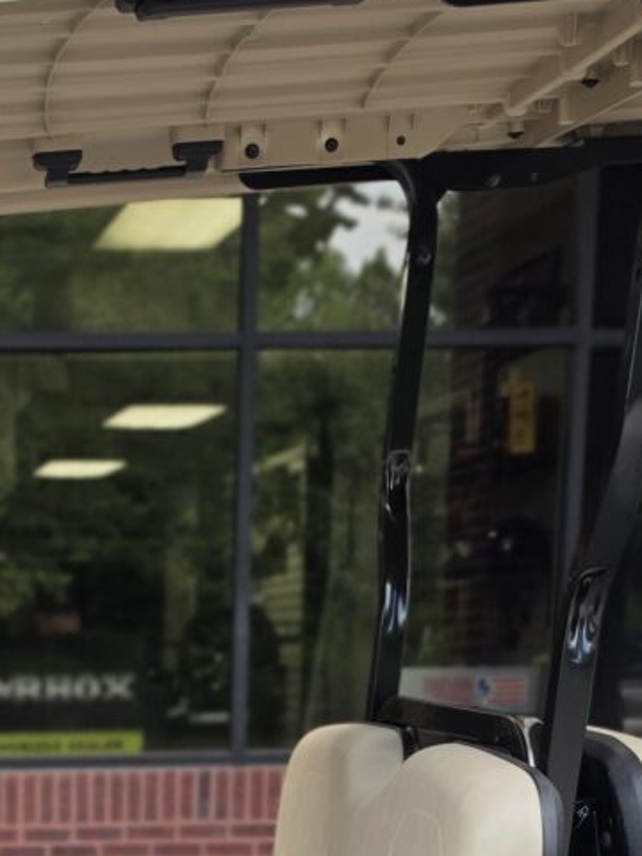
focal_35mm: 92
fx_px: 2275
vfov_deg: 19.3
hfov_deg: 15.7
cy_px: 1186
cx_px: -46
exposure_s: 1/359
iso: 40
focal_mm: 6.5
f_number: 1.4
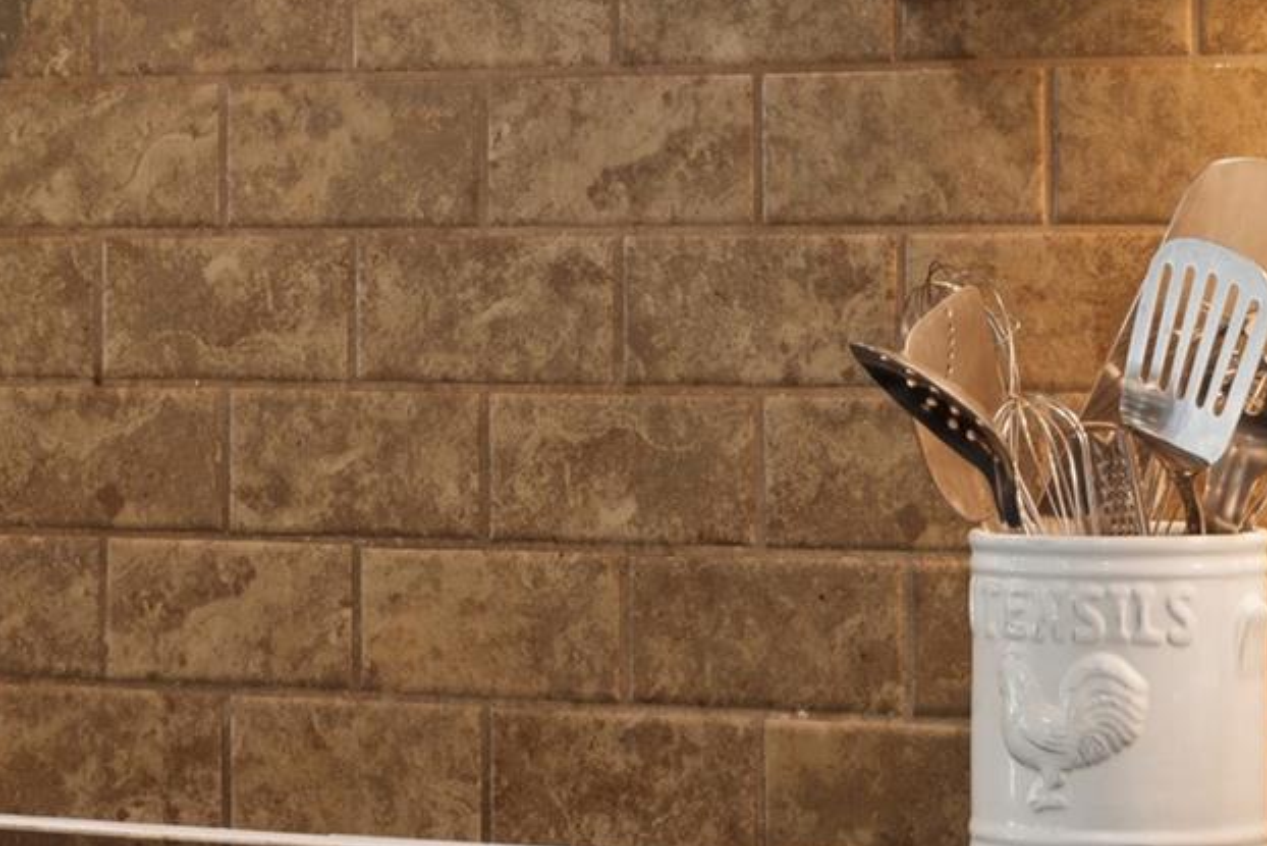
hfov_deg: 12.9
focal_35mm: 158
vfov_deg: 8.7
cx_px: 179
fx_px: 5562
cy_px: 268
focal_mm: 48
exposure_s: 1/5
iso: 160
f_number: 7.1
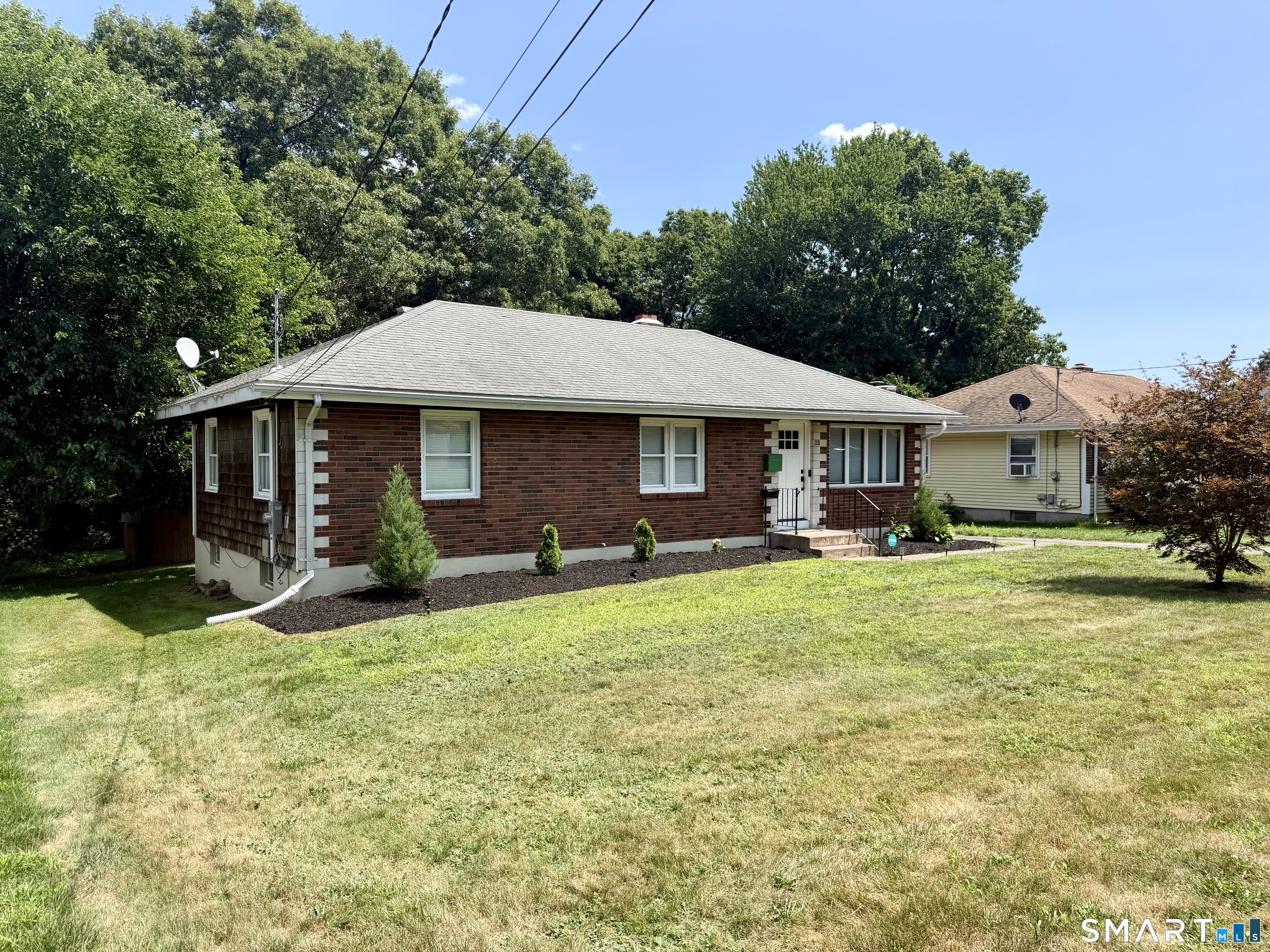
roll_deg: +0.6
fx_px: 881
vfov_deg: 56.8
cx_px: 635
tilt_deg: -2.0
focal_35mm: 24
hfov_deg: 71.6
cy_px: 476
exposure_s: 1/2703
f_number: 1.78
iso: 80
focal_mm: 6.76
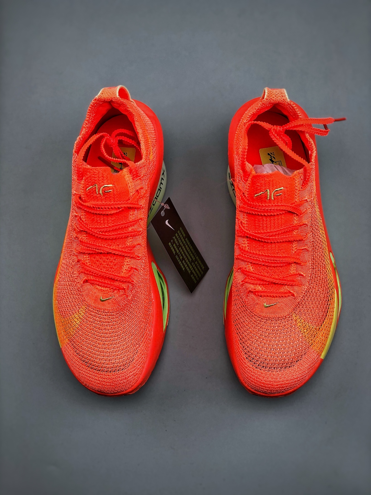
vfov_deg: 33.8
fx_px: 815
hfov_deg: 25.7
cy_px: 248
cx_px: 186
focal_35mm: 57
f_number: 2.8
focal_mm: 6.6
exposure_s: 1/50
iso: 25
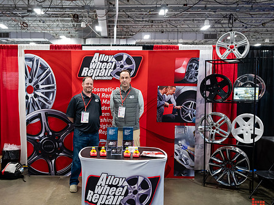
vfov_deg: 42.9
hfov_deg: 55.0
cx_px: 111
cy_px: 110
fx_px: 261
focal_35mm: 33
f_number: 3.2
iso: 3200
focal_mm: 24
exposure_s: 1/200
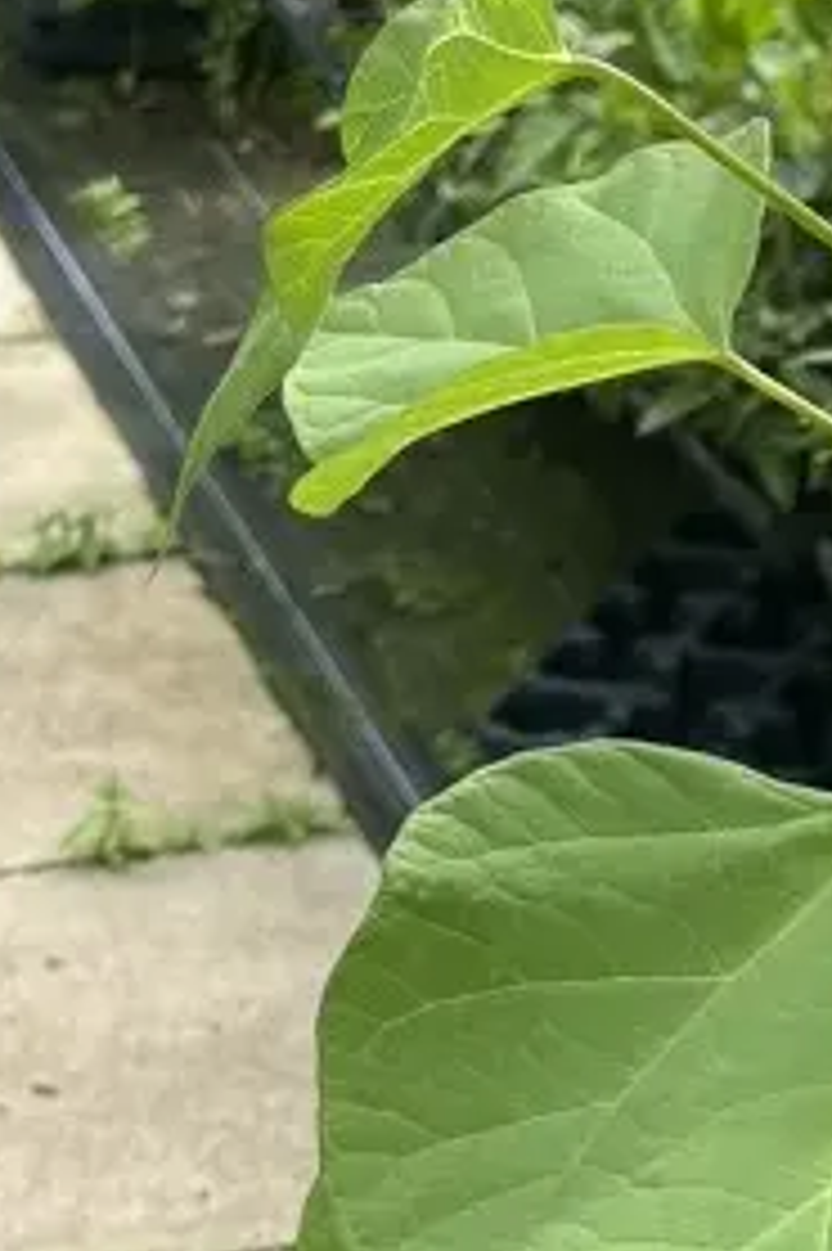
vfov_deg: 18.4
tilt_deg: -33.9
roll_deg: -5.6
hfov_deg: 12.3
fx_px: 3644
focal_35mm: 105
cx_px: 1304
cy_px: 1539
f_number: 1.6
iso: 50
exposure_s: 1/1558
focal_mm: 5.1
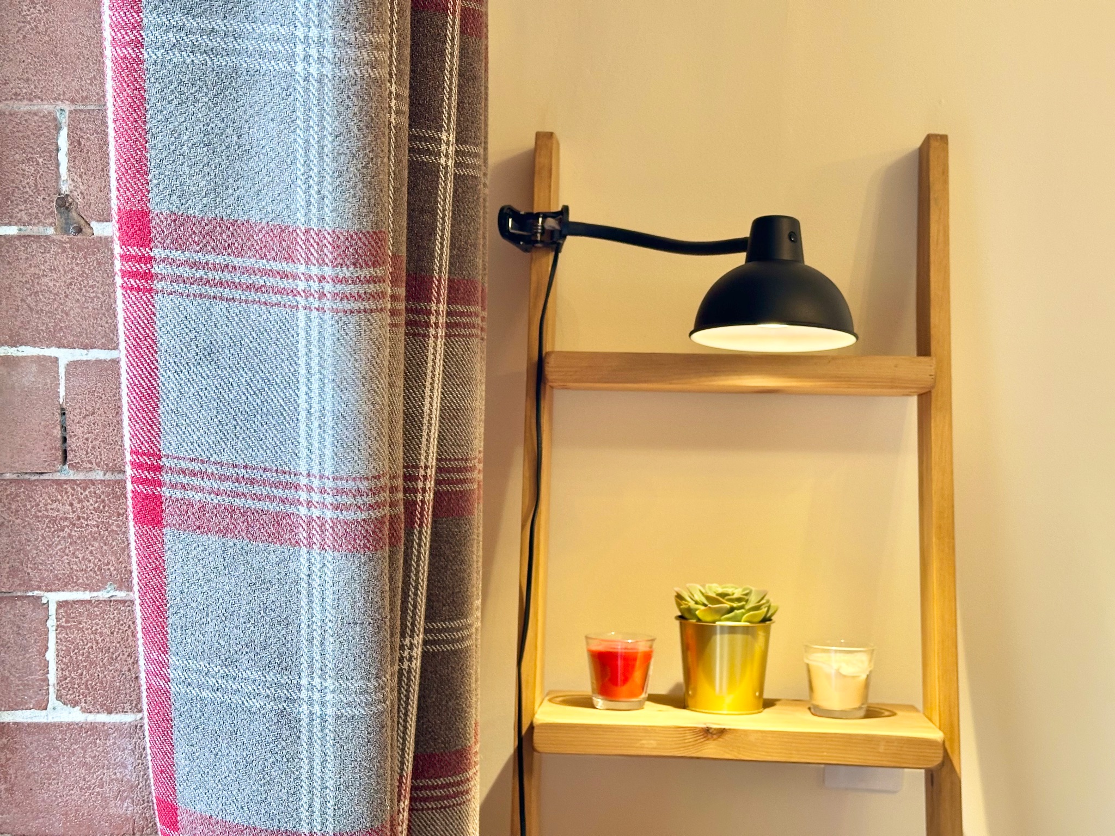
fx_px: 1546
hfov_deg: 39.7
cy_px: 418
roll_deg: -1.0
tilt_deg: -2.2
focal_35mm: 48
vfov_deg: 30.3
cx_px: 558
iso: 64
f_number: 1.78
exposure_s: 1/50
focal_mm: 6.86
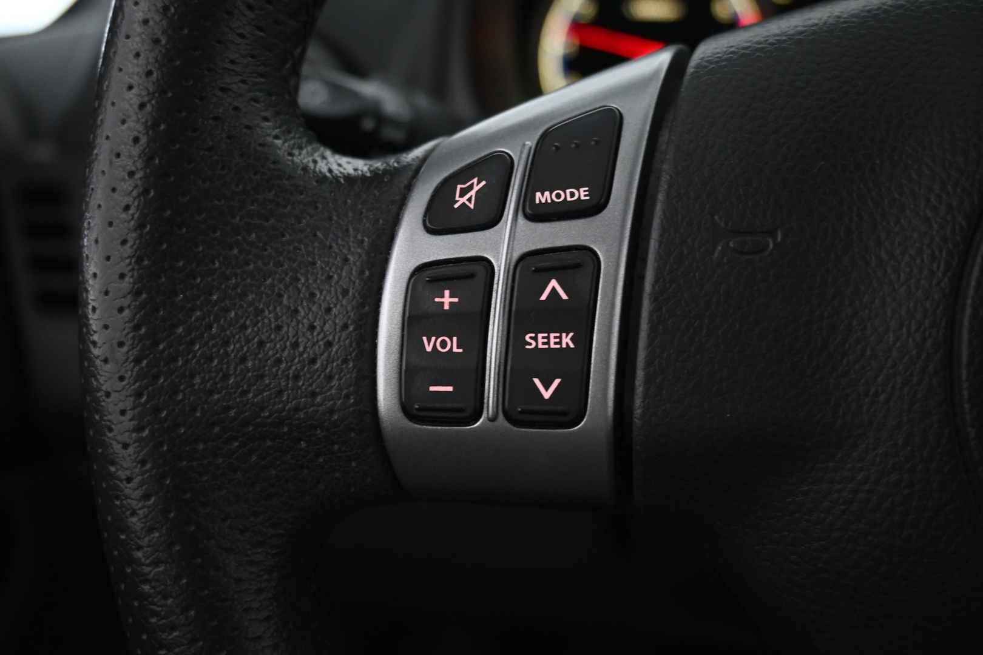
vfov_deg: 39.1
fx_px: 921
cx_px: 492
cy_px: 328
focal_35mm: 34
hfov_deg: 56.1
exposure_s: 1/40
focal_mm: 22.5
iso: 2000
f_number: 4
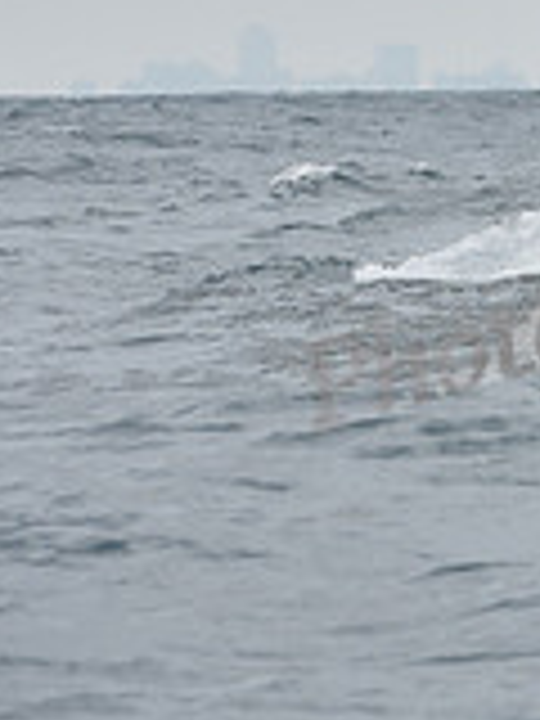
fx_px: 14539
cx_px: 1174
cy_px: 16
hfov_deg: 2.1
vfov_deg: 2.8
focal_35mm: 699
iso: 250
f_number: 10
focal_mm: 200
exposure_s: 1/800
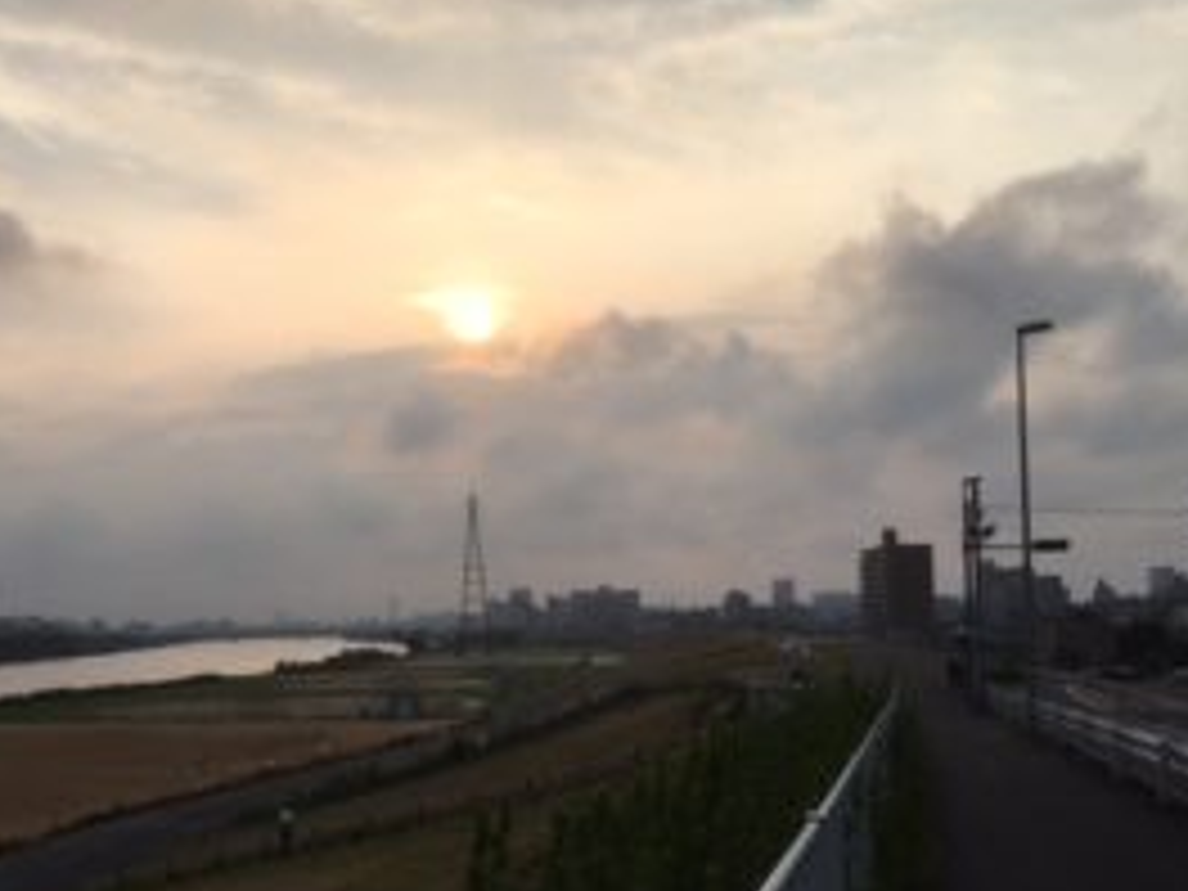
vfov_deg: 32.7
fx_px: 1510
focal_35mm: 44
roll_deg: +1.1
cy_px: 572
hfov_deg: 42.3
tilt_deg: +0.7
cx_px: 382
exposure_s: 1/3497
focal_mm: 4.15
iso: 25
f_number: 2.2
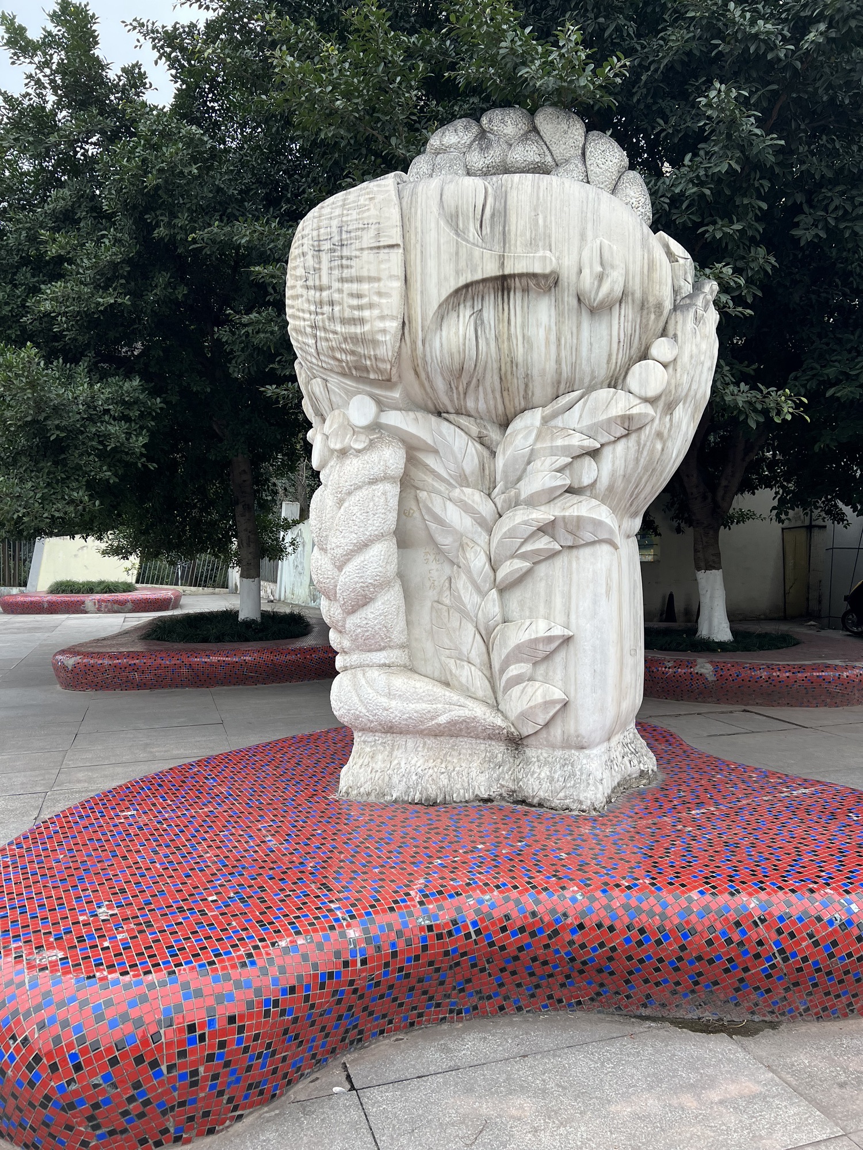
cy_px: 575
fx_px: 864
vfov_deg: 67.3
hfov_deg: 53.1
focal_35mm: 26
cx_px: 432
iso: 50
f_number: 1.5
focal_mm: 5.7
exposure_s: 1/775
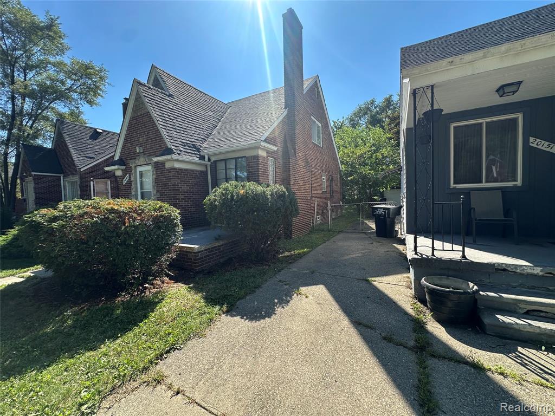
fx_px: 224
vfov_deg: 85.7
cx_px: 278
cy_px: 208
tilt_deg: -2.3
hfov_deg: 102.1
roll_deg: +1.6
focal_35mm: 14
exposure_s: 1/686
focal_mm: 2.22
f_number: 2.2
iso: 40
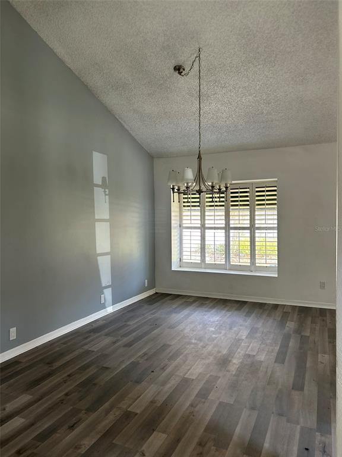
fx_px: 343
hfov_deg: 53.1
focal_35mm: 26
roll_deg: +0.4
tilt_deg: -1.0
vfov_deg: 67.3
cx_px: 171
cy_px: 228
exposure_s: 1/121
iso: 100
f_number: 1.5
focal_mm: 5.7
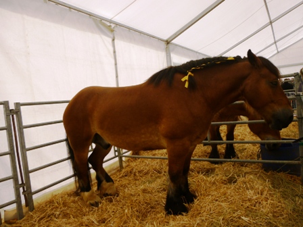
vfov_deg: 54.9
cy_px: 114
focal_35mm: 25
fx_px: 219
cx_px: 152
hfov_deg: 69.4
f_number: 3.1
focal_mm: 4.5
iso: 100
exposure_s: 1/200
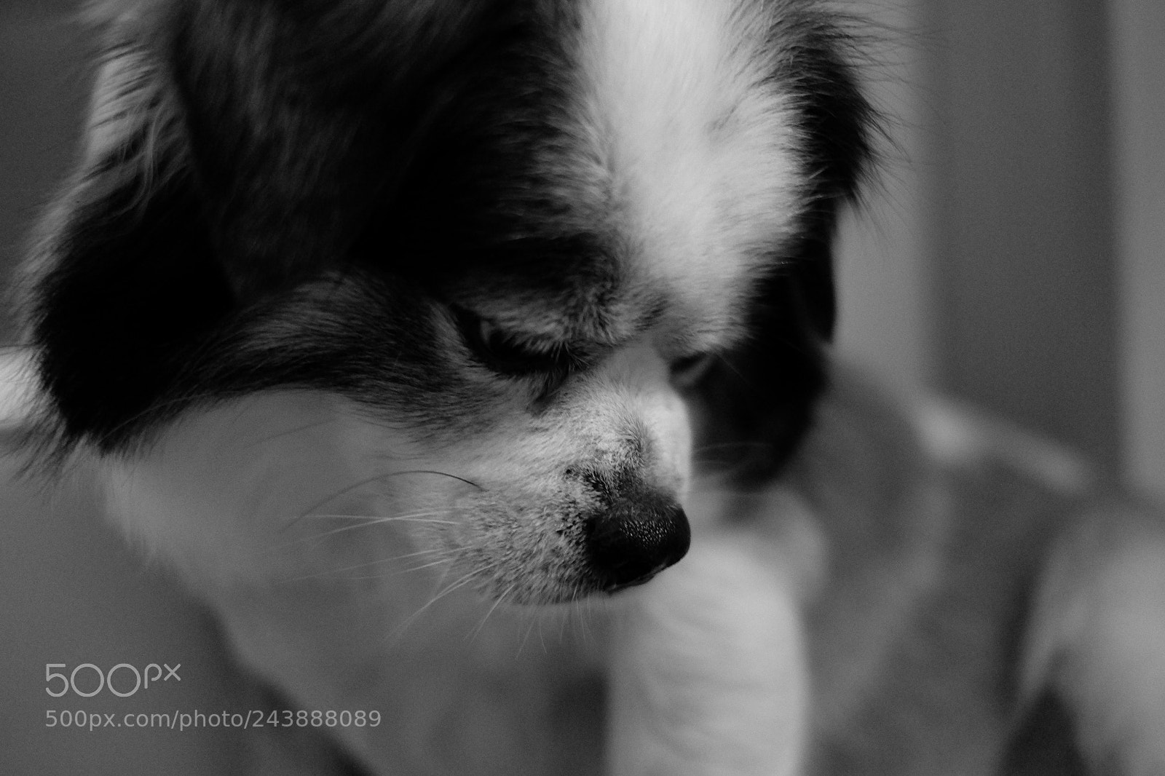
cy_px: 388
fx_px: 1715
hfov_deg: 37.5
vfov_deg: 25.5
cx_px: 582
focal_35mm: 53
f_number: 1.4
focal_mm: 35
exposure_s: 1/30
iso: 1600
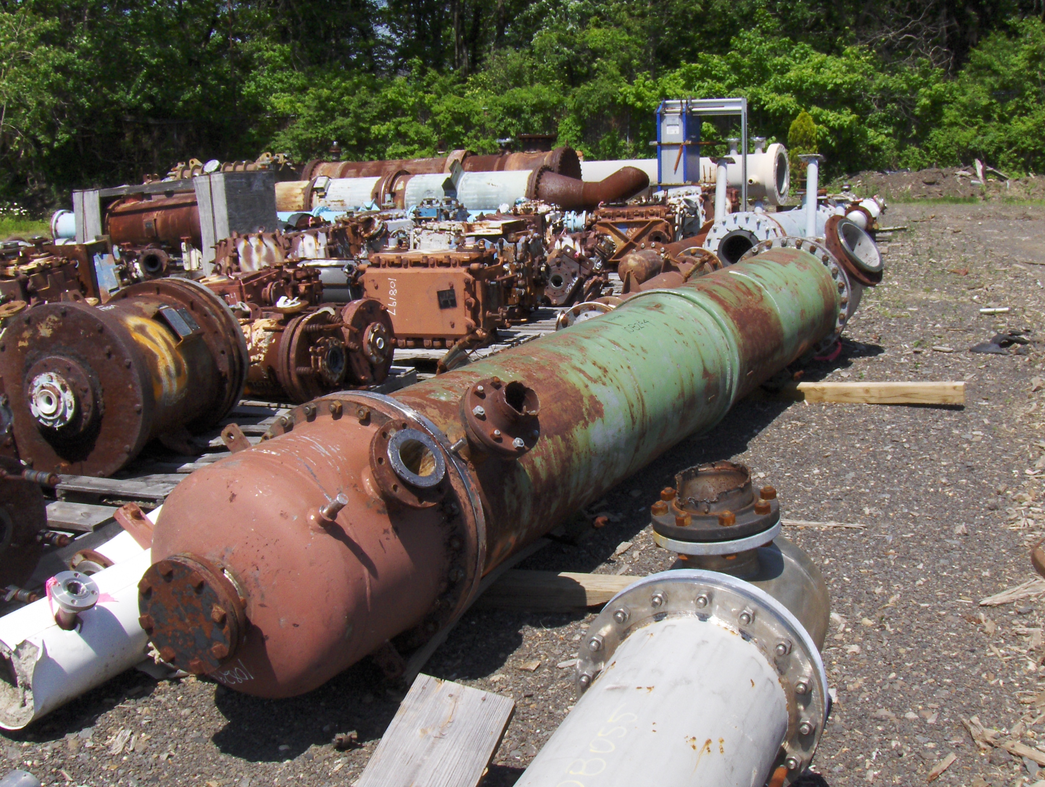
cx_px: 522
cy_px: 394
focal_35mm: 41
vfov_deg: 35.2
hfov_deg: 45.7
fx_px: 1239
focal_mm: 6.5
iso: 100
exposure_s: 1/606
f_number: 5.09
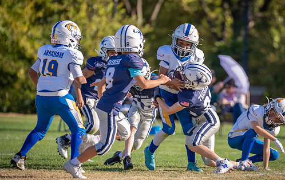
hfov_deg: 6.4
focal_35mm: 329
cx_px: 194
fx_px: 2562
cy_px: 91
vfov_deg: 4.0
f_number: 2.8
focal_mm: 200
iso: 100
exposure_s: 1/1250
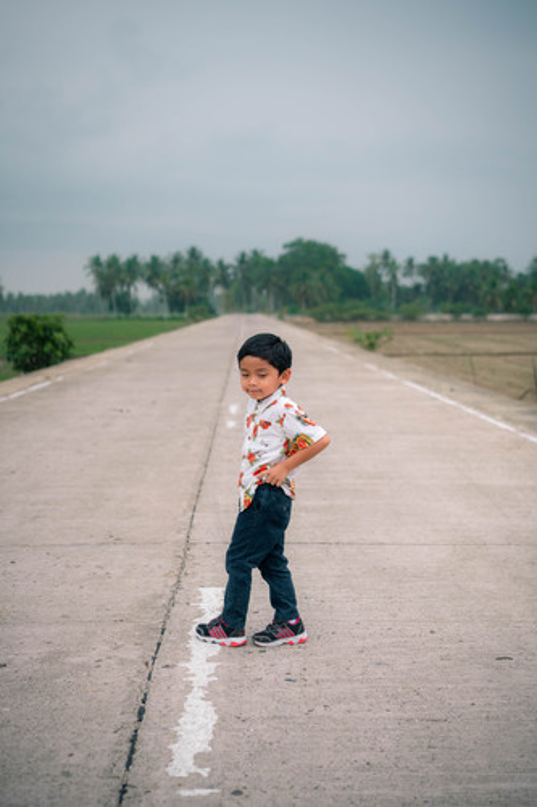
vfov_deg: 39.6
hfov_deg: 27.0
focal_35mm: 50
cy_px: 404
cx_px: 268
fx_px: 1119
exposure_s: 1/1600
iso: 640
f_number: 2.8
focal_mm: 50
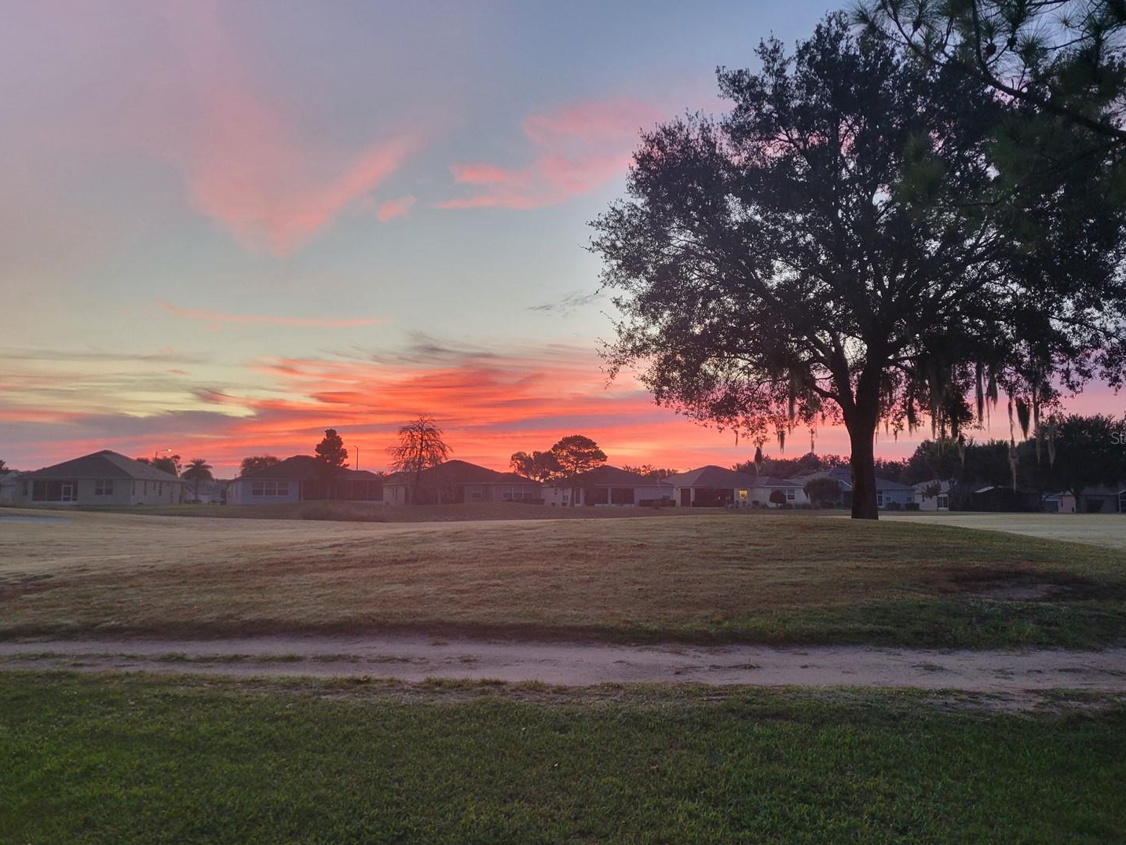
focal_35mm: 29
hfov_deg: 61.6
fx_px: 943
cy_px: 437
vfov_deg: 48.2
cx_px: 557
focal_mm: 5.4
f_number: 1.8
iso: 200
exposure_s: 1/120
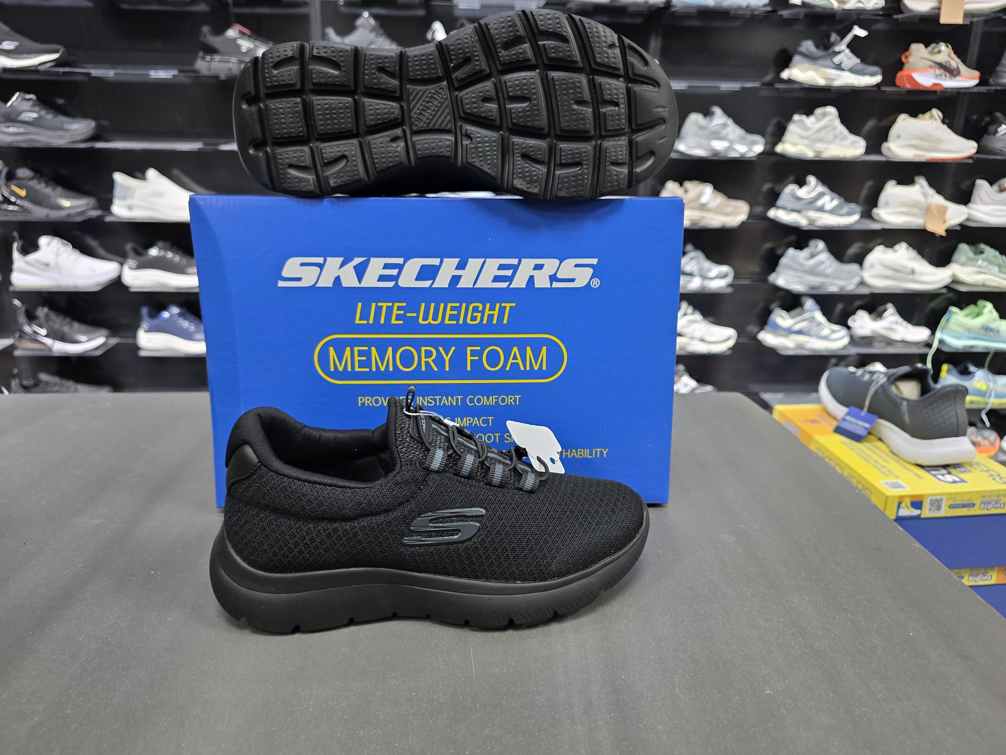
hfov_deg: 73.9
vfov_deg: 58.9
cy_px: 378
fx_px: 668
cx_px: 503
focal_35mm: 23
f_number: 1.7
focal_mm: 6.3
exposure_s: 1/100
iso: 200
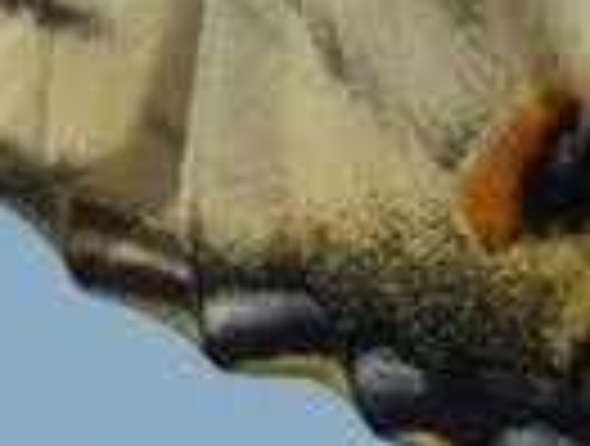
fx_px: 10990
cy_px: -18
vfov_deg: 2.3
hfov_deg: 3.1
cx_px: 378
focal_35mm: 643
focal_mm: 23.7
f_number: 5.2
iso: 80
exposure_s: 1/320
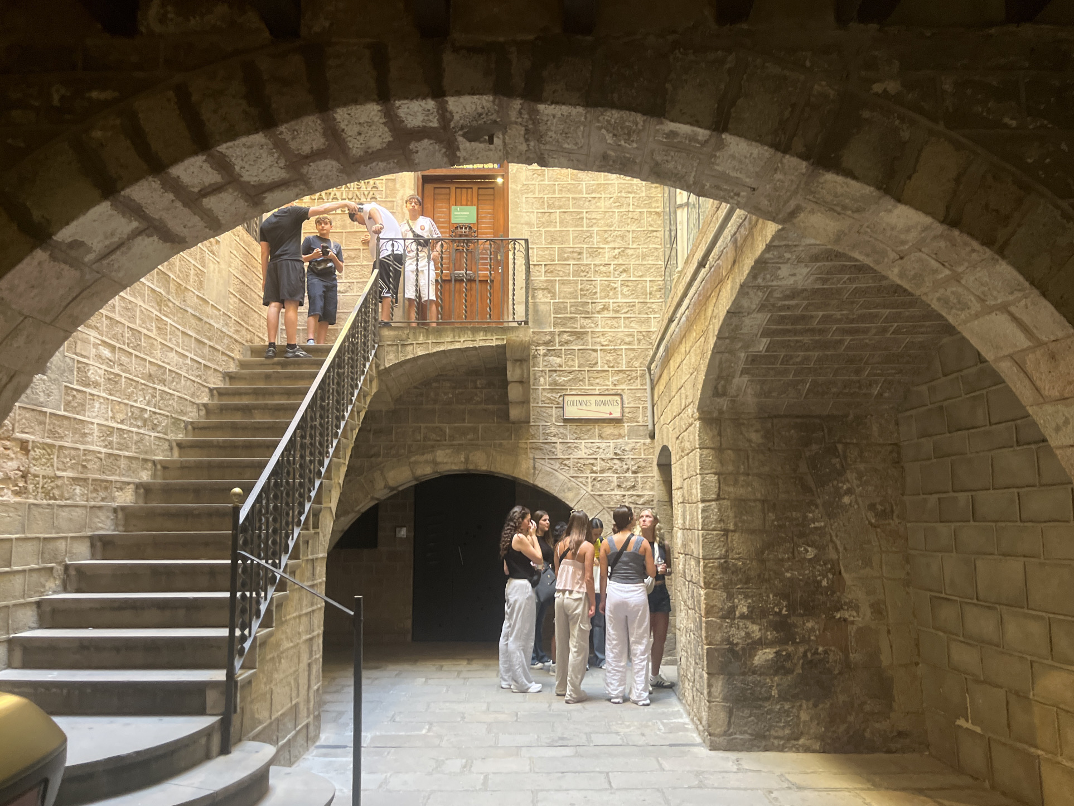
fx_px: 838
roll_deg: +1.0
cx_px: 540
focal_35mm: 27
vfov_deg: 51.3
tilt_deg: +7.0
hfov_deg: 65.3
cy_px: 410
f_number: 1.6
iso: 320
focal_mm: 5.1
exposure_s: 1/50
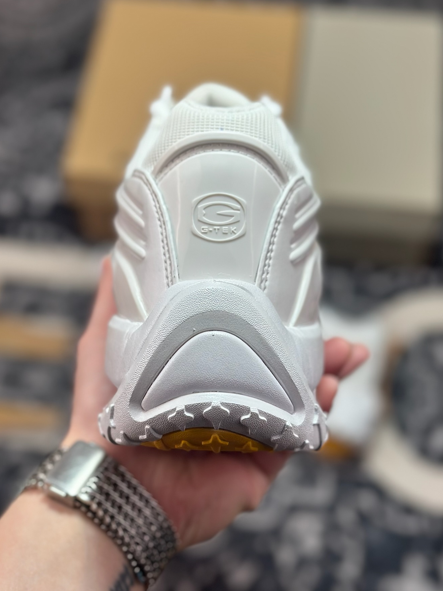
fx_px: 955
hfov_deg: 26.1
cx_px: 217
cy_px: 297
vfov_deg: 34.3
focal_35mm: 56
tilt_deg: -59.3
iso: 80
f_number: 1.78
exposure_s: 1/1289
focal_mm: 6.86
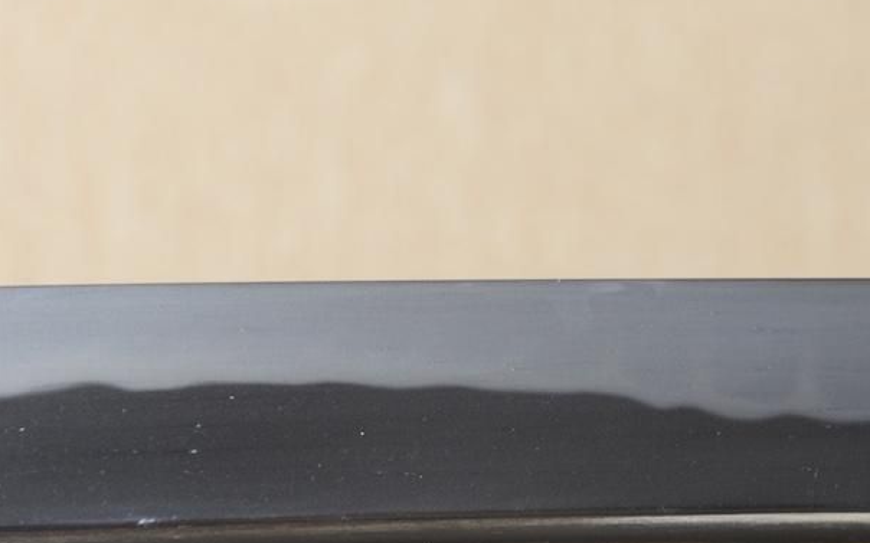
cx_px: 589
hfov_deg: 7.0
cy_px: 348
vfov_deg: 4.4
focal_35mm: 301
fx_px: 7138
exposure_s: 1/1.6
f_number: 11
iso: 400
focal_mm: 85
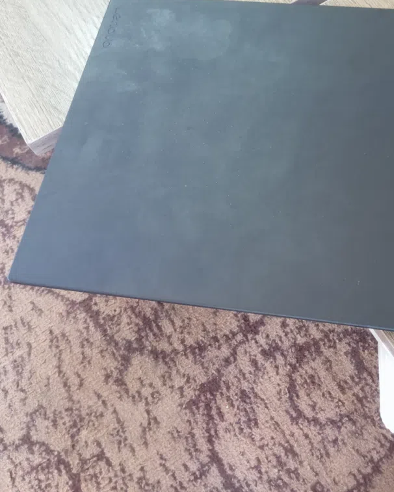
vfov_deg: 49.1
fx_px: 539
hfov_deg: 38.9
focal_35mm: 37
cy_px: 243
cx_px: 302
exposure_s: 1/20
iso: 1417
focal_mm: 4.22
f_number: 1.8
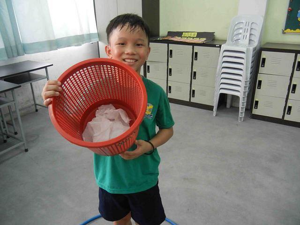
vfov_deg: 46.8
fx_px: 260
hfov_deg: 60.0
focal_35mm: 30
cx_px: 150
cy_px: 112
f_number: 3.5
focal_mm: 5.4
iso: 395
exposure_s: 1/30
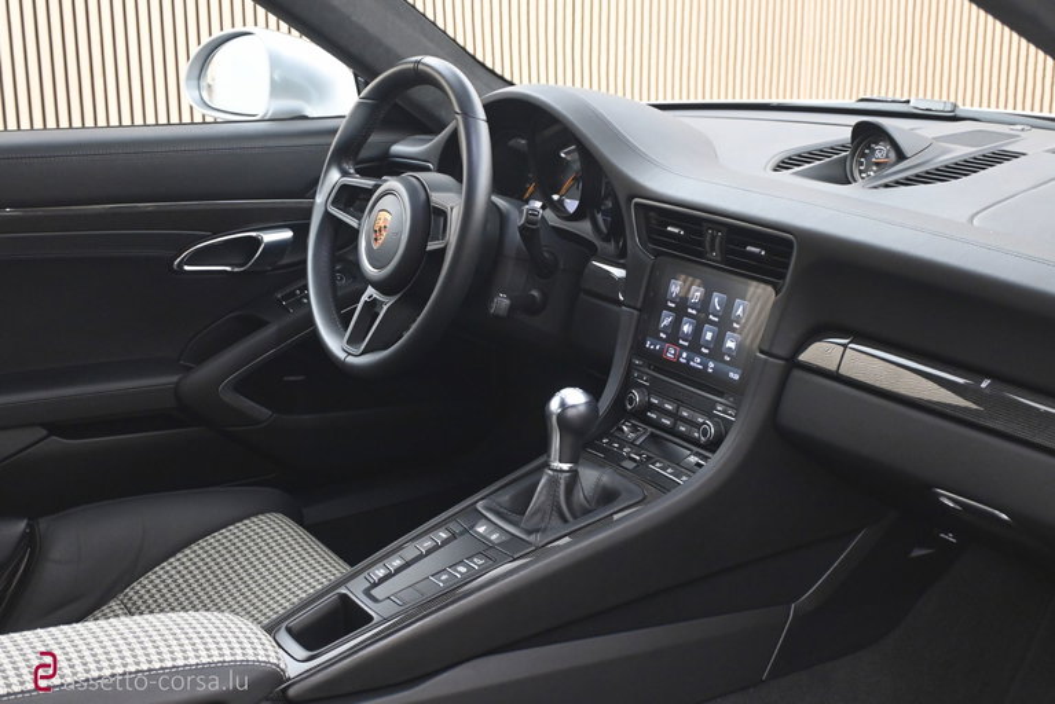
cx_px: 528
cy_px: 352
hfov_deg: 41.7
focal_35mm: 47
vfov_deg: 28.5
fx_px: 1385
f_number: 5
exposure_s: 1/20
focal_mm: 31.5
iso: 2000
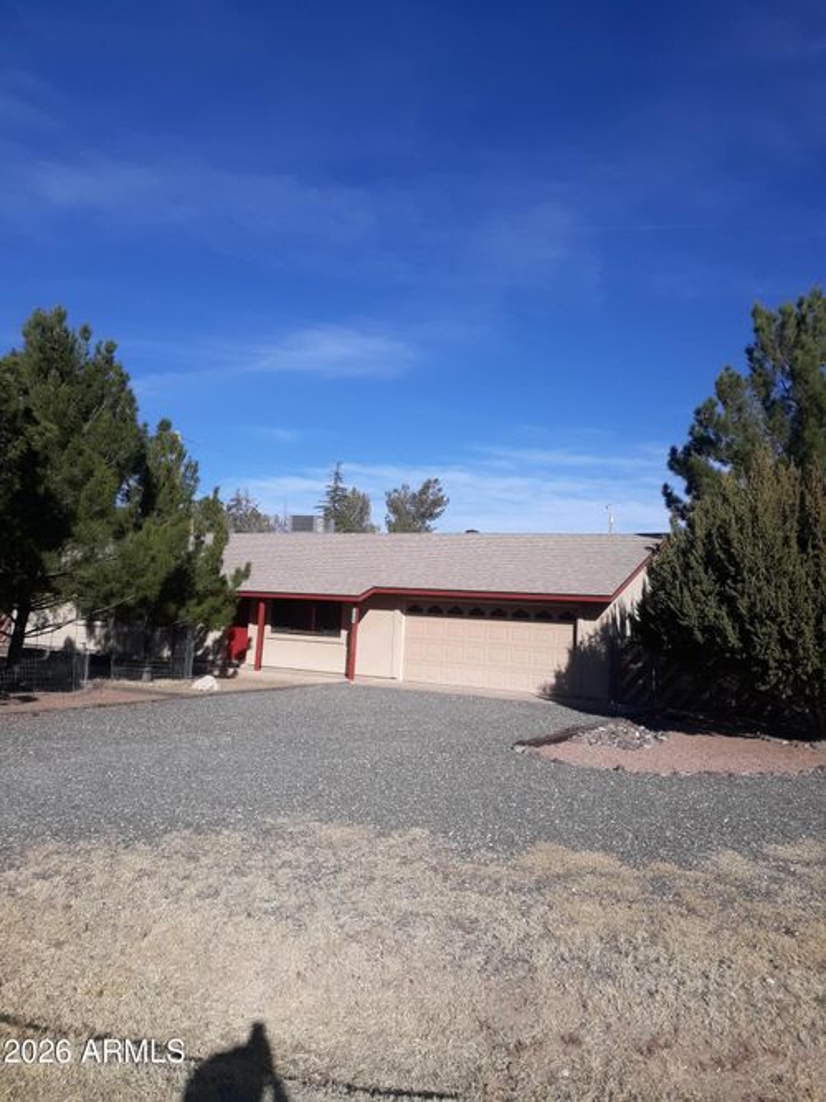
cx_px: 413
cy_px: 551
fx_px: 891
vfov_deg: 63.5
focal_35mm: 28
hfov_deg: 49.7
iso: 40
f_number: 1.7
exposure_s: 1/2439
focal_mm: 3.7
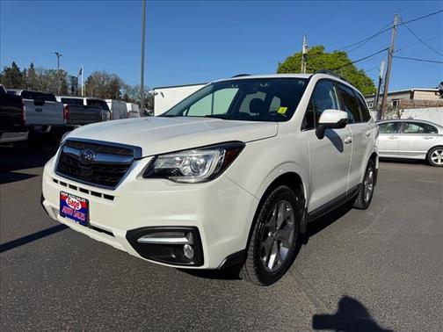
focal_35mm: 24
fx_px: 307
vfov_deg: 56.8
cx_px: 222
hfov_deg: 71.6
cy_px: 166
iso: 80
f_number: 1.78
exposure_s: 1/9091
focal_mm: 6.76
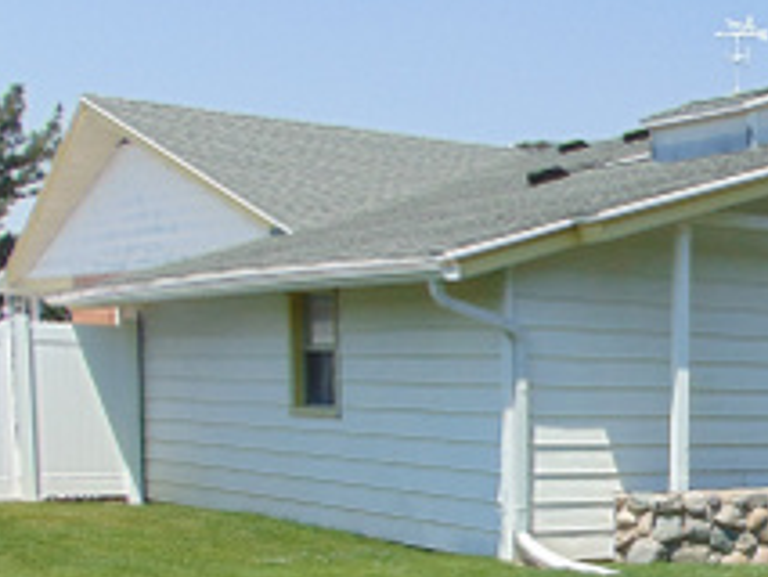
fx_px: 1665
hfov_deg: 23.1
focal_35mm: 75
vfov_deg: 19.1
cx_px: 999
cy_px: 588
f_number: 7.7
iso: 80
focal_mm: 4.5
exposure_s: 1/200
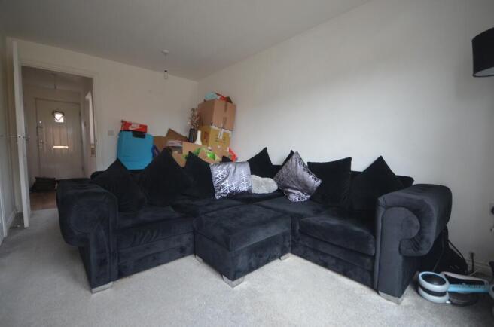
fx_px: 205
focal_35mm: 15
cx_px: 247
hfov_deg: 100.5
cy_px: 164
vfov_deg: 77.0
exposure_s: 1/30
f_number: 4
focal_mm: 10
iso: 800
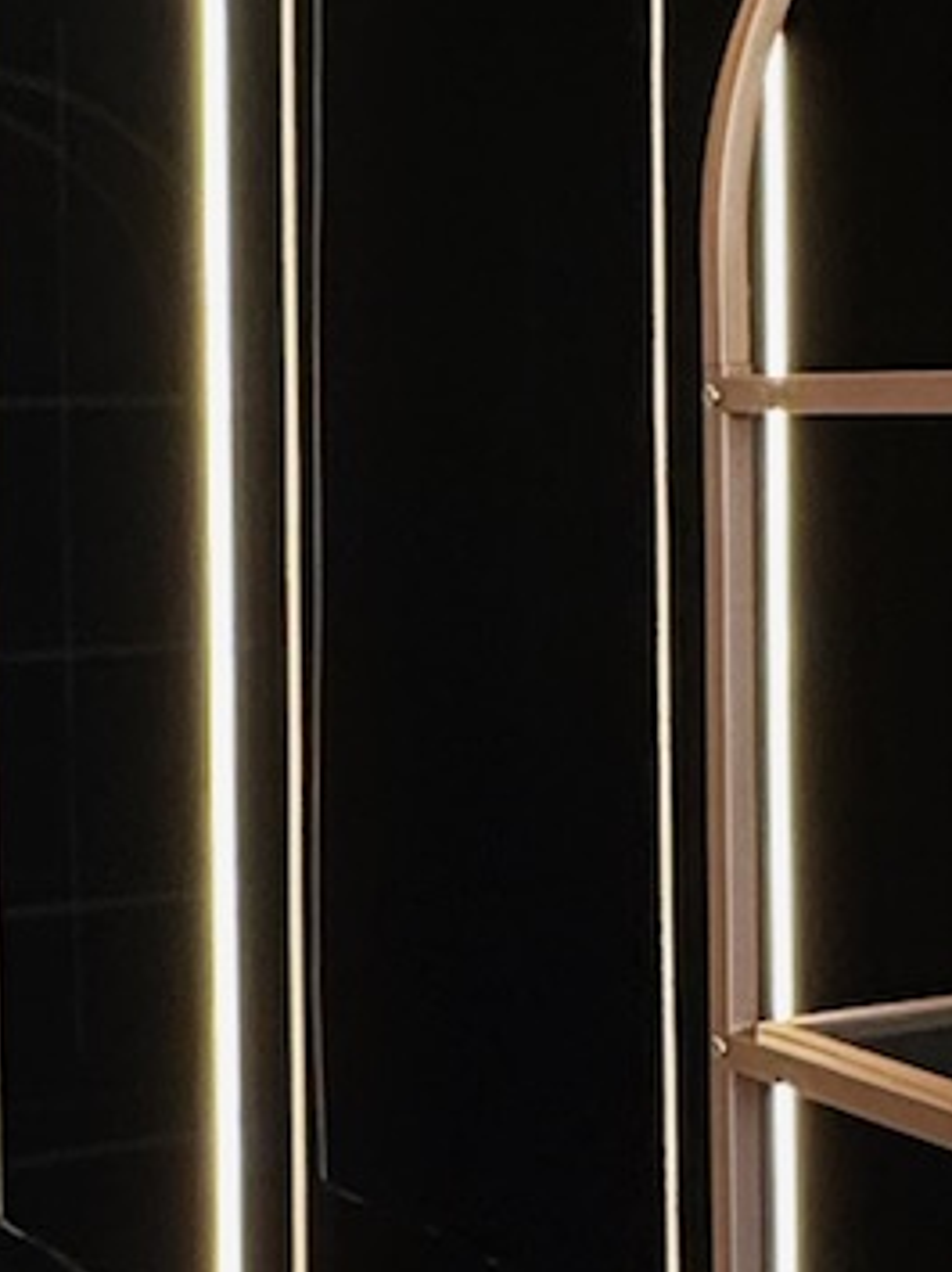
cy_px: 420
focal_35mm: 81
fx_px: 2974
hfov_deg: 18.1
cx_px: 650
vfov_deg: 24.0
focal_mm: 2.22
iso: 250
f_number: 2.2
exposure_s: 1/100
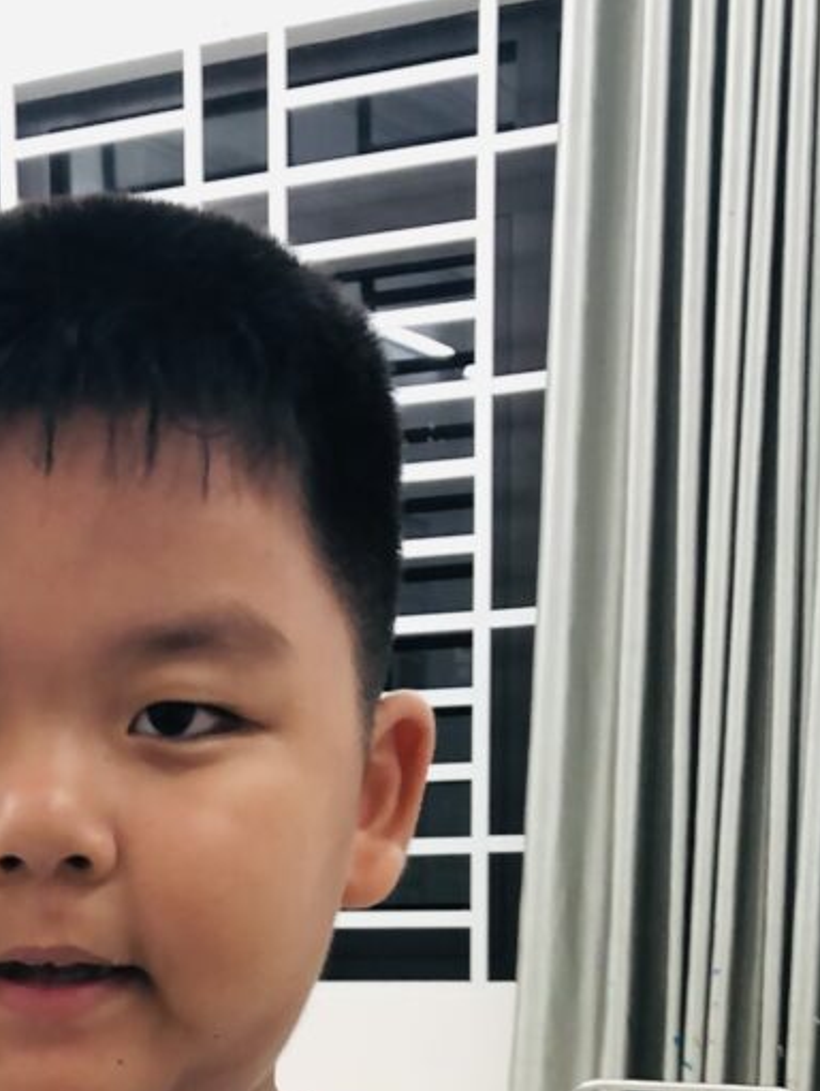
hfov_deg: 19.9
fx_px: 2303
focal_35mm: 73
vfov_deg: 24.0
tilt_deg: -12.5
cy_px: 1353
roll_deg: +0.9
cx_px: 102
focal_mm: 4
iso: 80
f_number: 1.8
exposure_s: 1/100
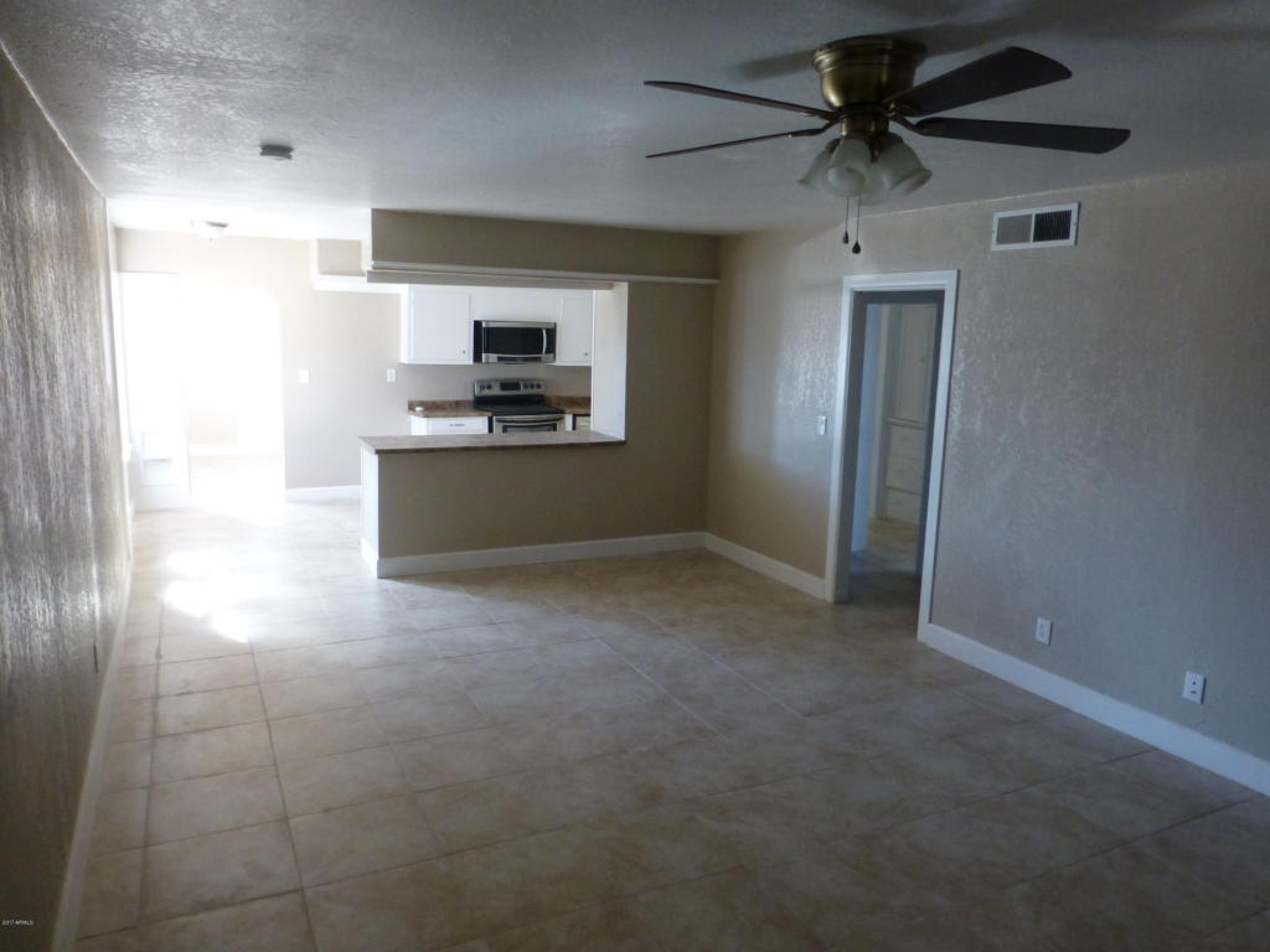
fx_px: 881
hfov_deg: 71.6
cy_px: 476
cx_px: 635
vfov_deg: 56.8
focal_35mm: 24
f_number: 5
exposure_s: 1/20
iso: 400
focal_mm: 4.3
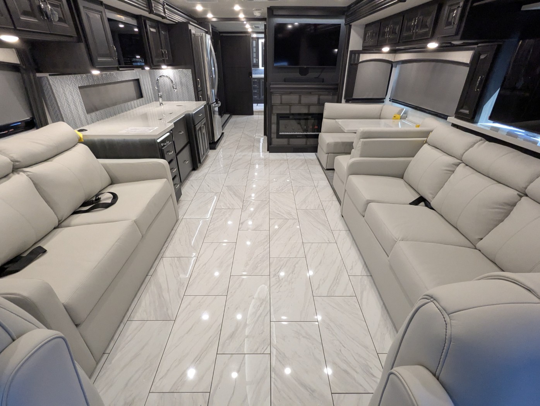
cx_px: 270
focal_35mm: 16
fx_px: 250
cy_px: 203
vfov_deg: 78.2
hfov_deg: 94.4
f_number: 2.2
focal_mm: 2.35
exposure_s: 1/111
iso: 432
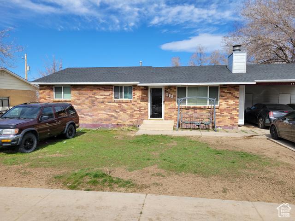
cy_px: 110
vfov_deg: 53.1
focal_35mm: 26
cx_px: 148
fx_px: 222
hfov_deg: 67.3
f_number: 1.8
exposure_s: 1/2371
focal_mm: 5.4
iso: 40
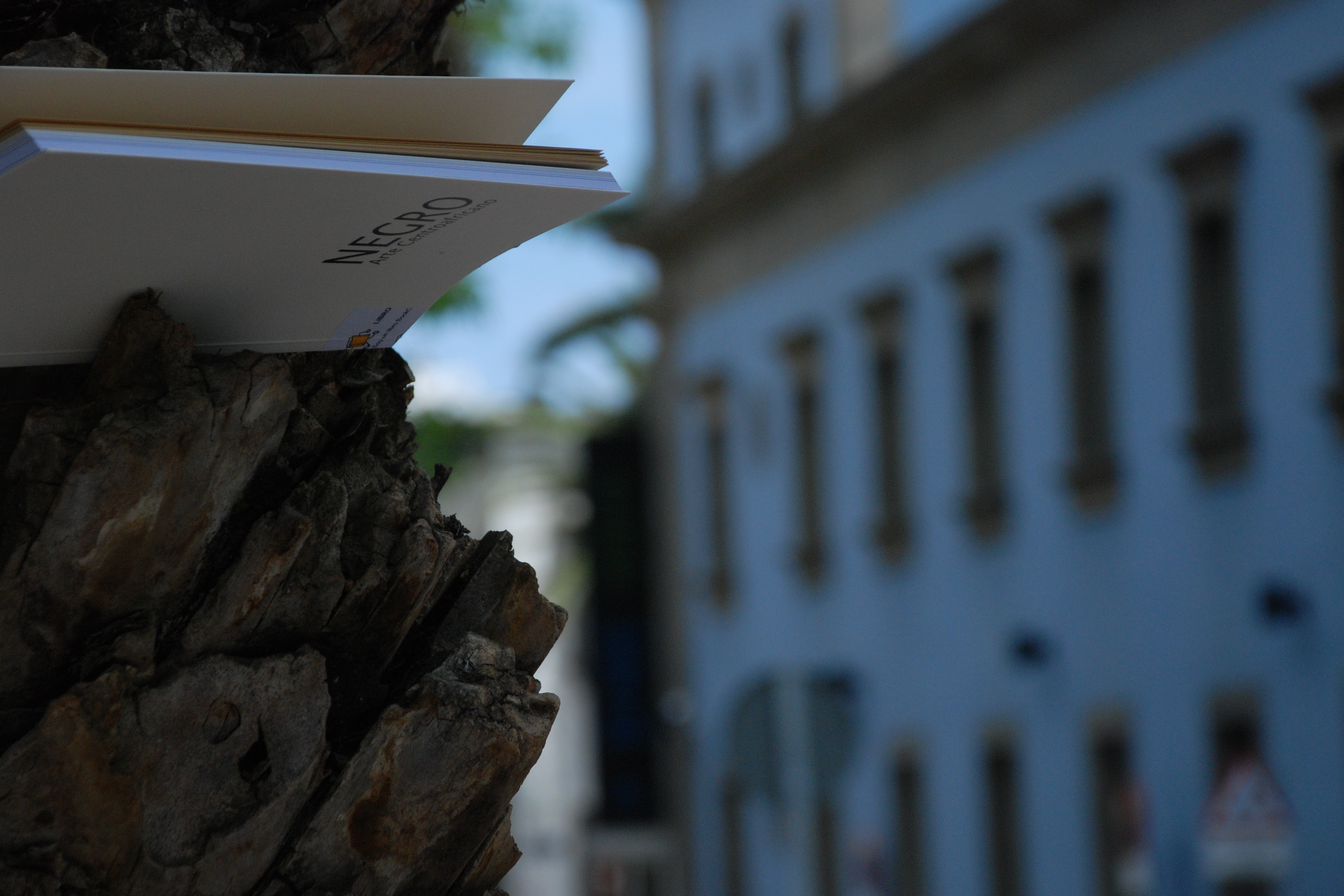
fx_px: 6219
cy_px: 423
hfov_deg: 12.3
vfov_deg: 8.2
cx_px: 706
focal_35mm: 167
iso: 400
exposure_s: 1/1600
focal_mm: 95
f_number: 5.6
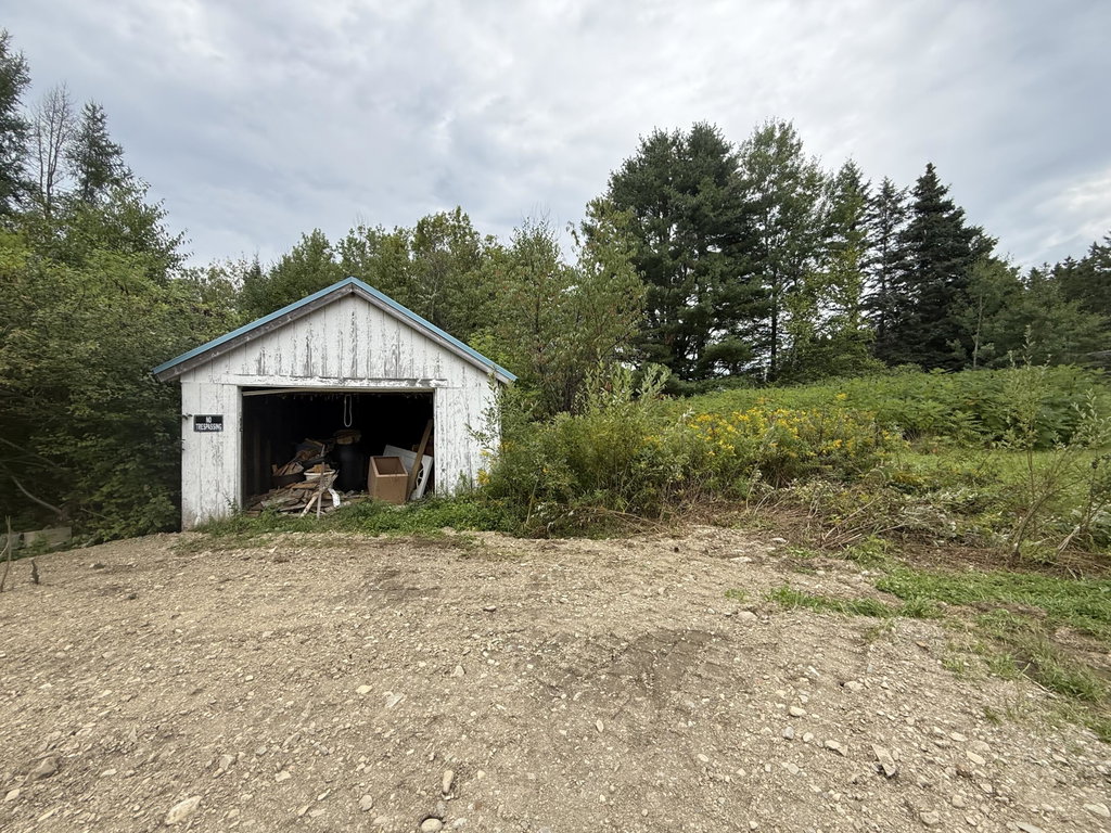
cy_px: 416
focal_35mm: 14
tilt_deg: +0.9
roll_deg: +0.0
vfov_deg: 85.7
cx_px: 556
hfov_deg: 102.1
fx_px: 449
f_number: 2.2
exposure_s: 1/455
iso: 50
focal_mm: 2.22
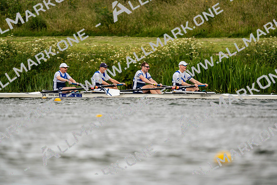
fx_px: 4618
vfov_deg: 2.3
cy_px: 92
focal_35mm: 600
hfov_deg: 3.4
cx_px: 138
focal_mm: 600
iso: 320
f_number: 6.3
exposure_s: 1/2000
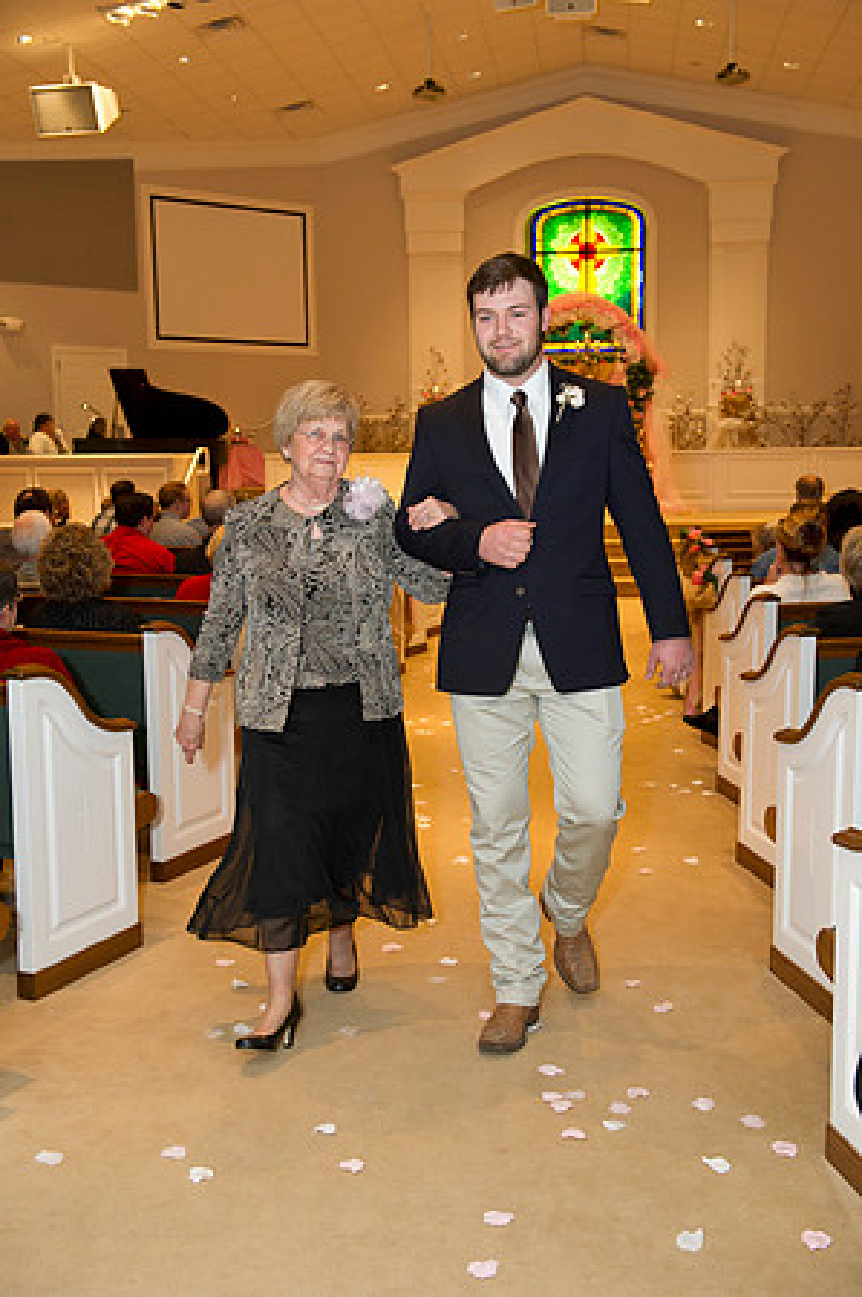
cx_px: 431
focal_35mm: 40
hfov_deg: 33.3
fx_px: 1440
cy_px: 648
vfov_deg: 48.5
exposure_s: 1/125
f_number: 4.5
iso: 1600
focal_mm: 40
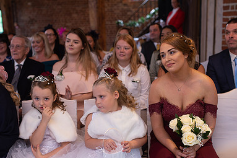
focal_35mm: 53
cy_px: 115
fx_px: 349
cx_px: 111
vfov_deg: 25.2
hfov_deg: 37.5
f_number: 2.5
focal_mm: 35
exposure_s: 1/100
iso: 320
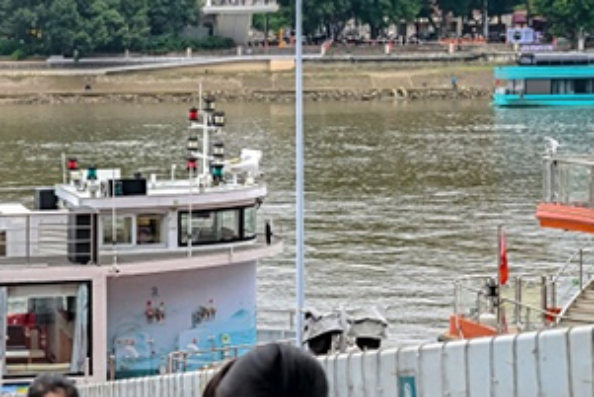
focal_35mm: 101
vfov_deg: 13.4
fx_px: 1667
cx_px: 4
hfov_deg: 19.6
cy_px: 385
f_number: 5.6
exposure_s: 1/500
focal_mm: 38
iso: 400
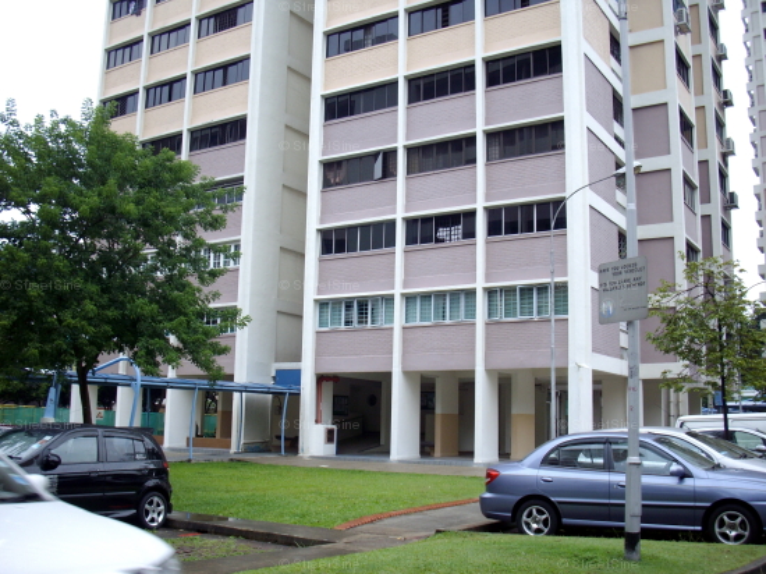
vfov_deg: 38.6
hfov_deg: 50.2
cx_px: 383
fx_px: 818
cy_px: 287
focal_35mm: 37
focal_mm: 6.2
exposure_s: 1/60
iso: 80
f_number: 5.6
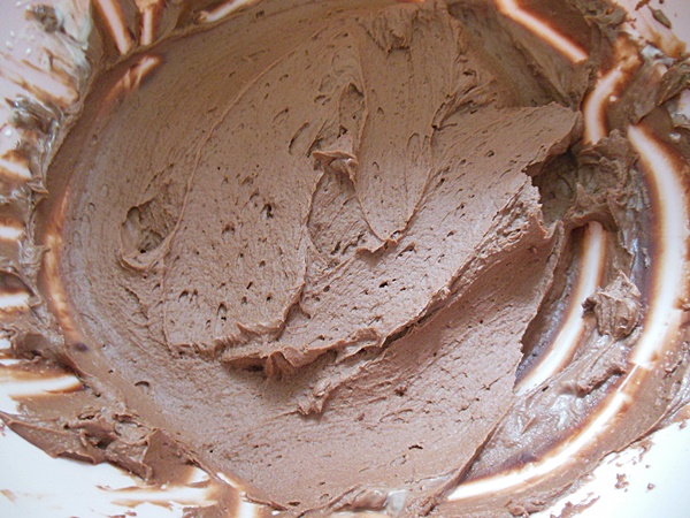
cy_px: 259
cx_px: 345
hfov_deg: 69.4
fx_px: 498
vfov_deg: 54.9
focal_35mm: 25
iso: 500
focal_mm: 4.5
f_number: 3.2
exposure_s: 1/8
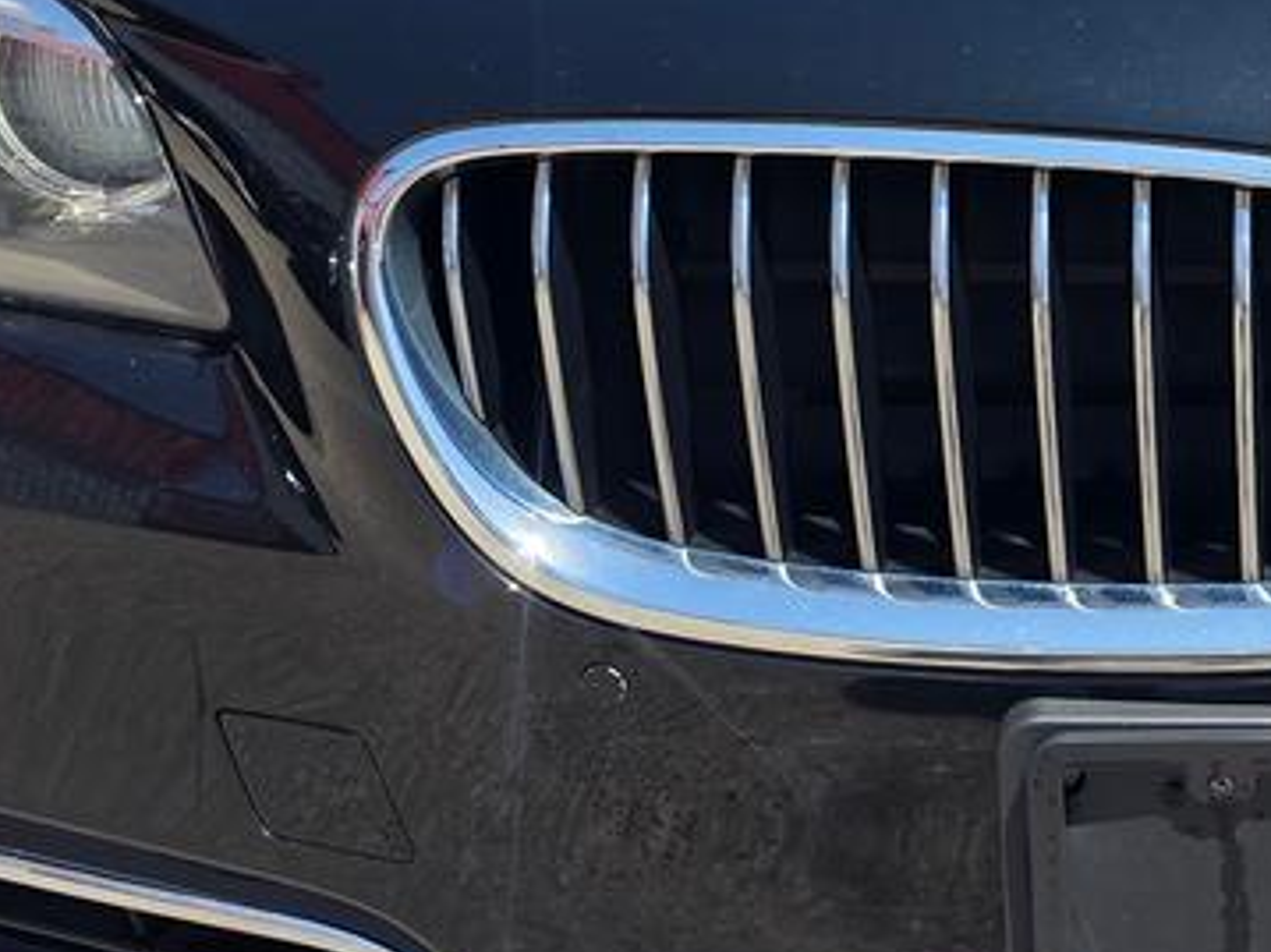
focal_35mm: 82
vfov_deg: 17.8
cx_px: 1434
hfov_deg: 22.4
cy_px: 212
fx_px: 3010
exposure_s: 1/1425
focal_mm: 6.3
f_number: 1.7
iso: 40
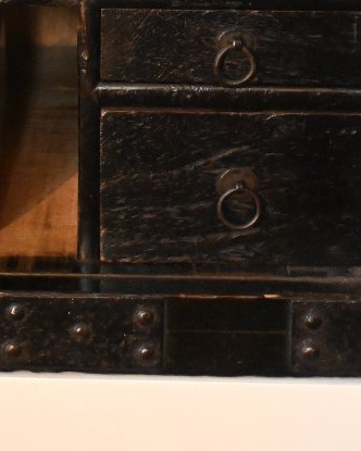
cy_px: -163
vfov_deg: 14.7
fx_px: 1656
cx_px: 101
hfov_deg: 12.4
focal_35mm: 124
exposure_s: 1/60
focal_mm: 30.5
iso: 10000
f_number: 4.8
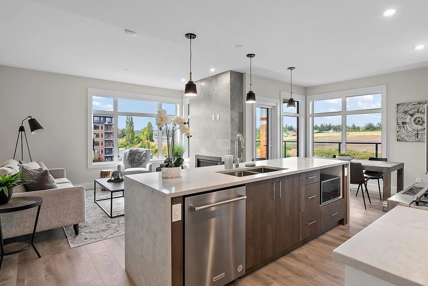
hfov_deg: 86.8
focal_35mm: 19
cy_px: 141
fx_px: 226
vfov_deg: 64.6
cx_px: 227
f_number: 7.1
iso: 320
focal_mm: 16
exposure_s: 1/10
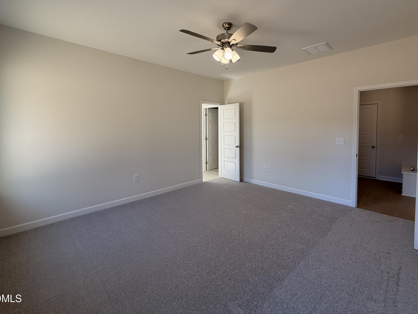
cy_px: 136
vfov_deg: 77.7
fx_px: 193
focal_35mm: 16
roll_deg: +0.0
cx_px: 232
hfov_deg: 94.1
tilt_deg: -2.5
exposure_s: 1/120
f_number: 2.2
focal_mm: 2.22
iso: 80
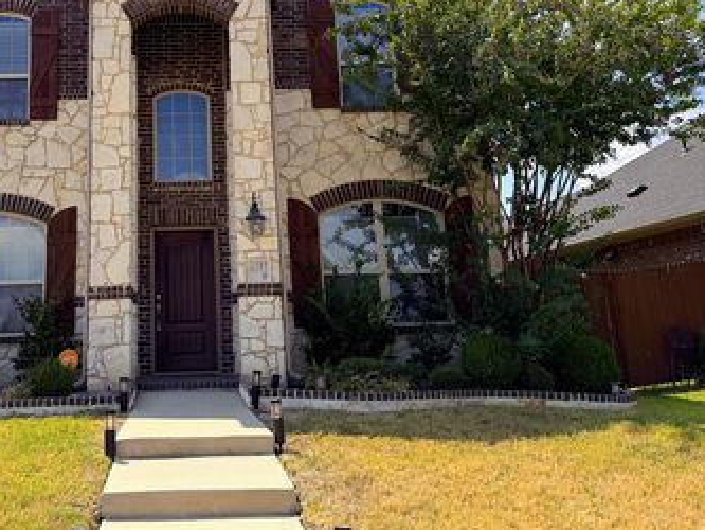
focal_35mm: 36
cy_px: 152
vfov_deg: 38.9
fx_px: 733
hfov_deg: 49.8
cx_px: 201
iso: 100
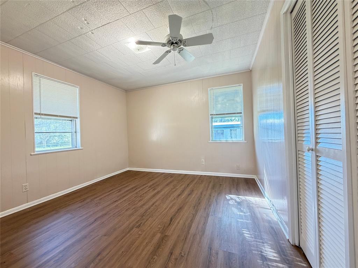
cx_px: 179
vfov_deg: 85.7
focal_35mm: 14
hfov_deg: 102.1
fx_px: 145
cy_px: 134
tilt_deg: +0.0
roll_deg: +1.2
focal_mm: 2.22
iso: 320
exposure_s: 1/60
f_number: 2.2
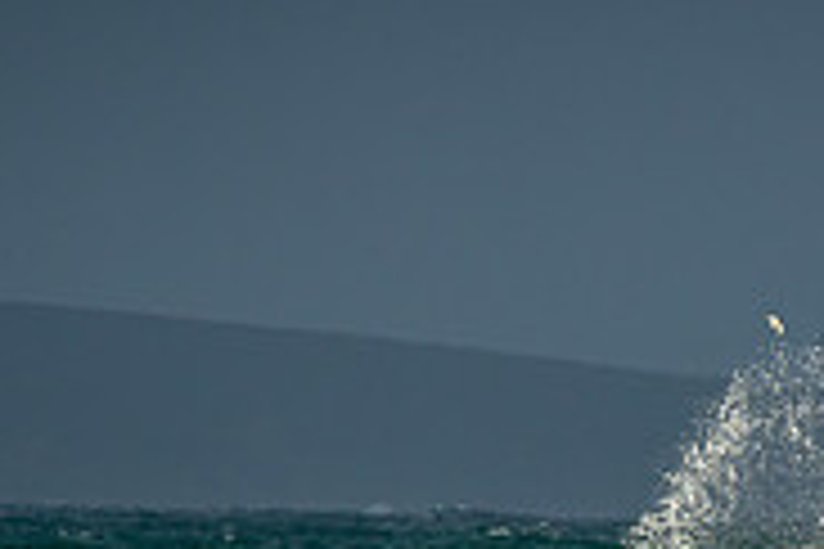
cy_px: 794
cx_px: 689
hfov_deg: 2.2
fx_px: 21766
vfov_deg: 1.4
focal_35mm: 951
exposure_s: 1/800
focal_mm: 200
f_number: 5.6
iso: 200
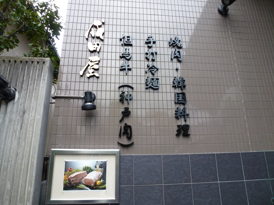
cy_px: 102
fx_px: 190
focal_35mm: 24
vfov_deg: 56.8
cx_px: 137
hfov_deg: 71.6
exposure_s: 1/60
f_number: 3.3
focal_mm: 4.3
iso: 125
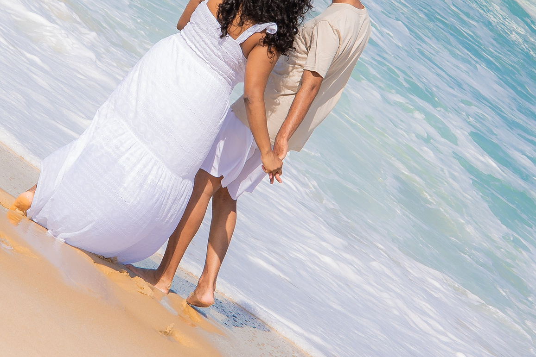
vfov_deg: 7.4
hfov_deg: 11.0
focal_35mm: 186
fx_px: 2769
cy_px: 79
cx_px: 185
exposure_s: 1/640
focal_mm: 56
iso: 160
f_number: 7.1
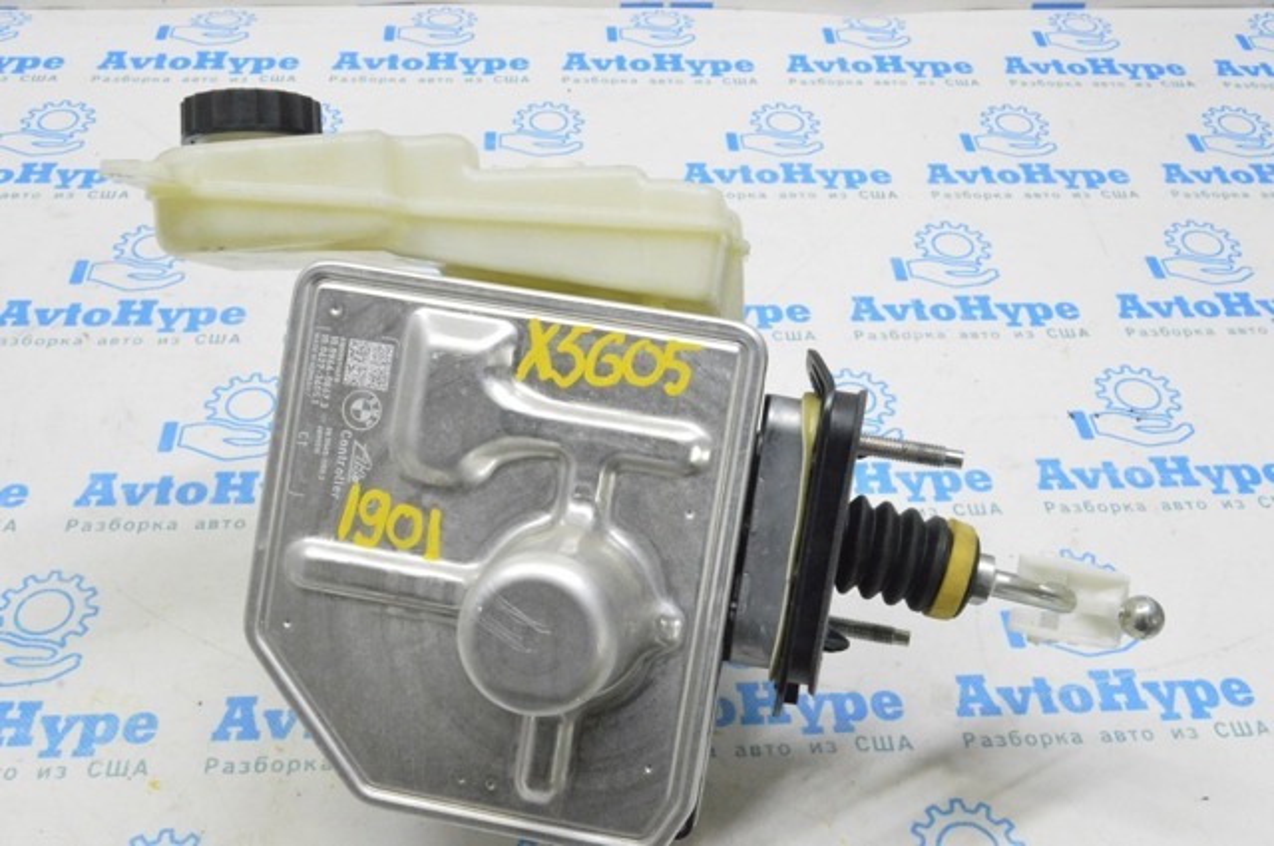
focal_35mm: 39
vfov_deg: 34.1
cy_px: 423
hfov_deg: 49.6
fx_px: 1378
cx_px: 637
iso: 6400
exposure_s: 1/20
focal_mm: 26
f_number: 20
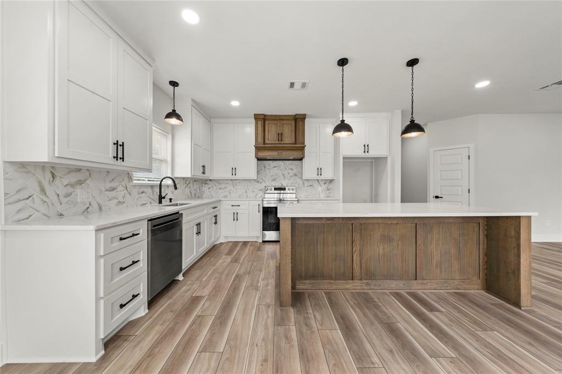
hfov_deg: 112.6
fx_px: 187
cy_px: 187
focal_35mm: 12
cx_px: 281
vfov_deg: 90.0
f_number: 11
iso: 250
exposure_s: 1/13
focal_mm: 12
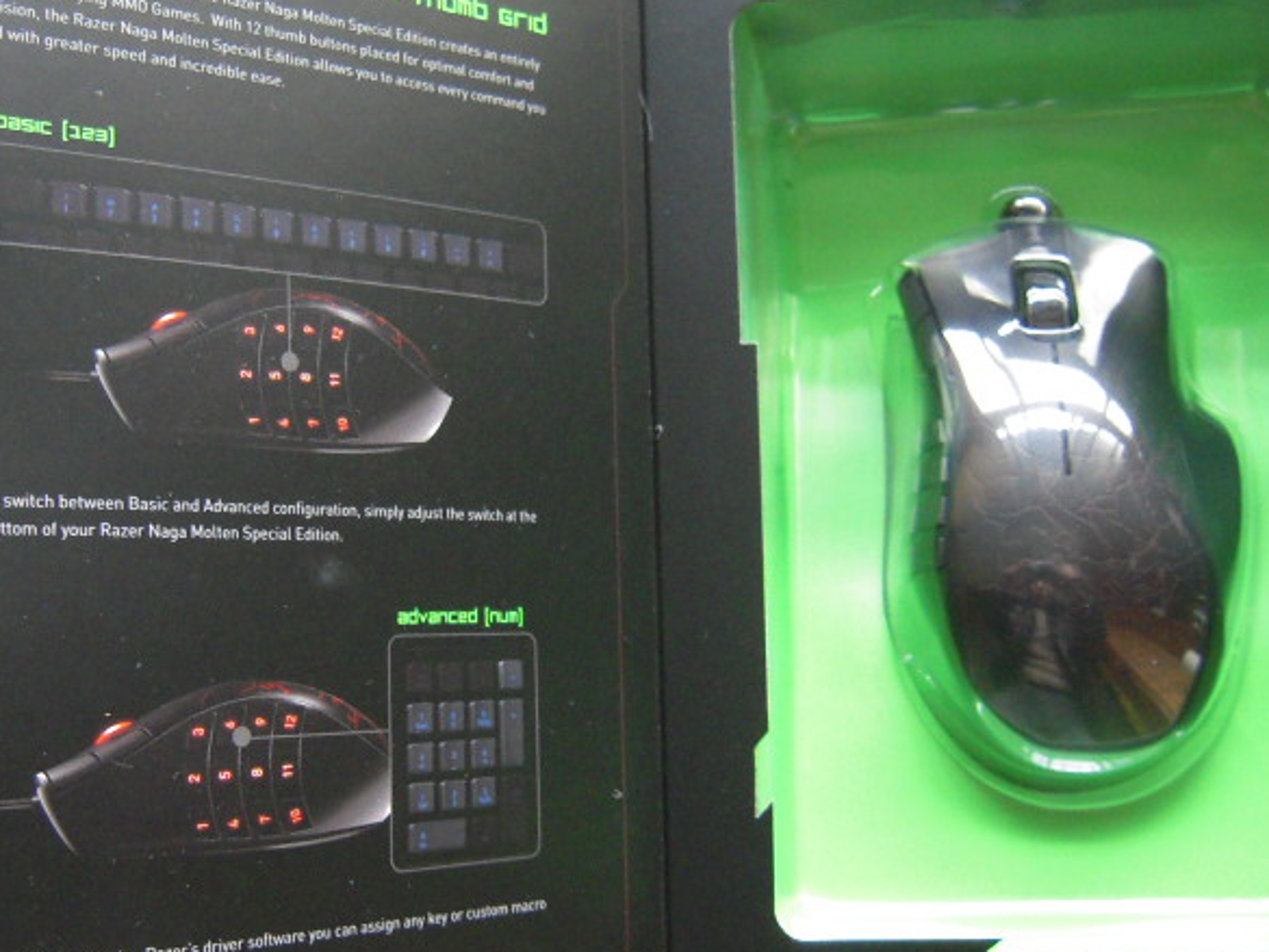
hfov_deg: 38.8
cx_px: 534
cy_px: 529
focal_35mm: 49
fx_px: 1797
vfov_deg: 29.7
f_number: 2.7
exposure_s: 1/30
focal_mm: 5
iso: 640
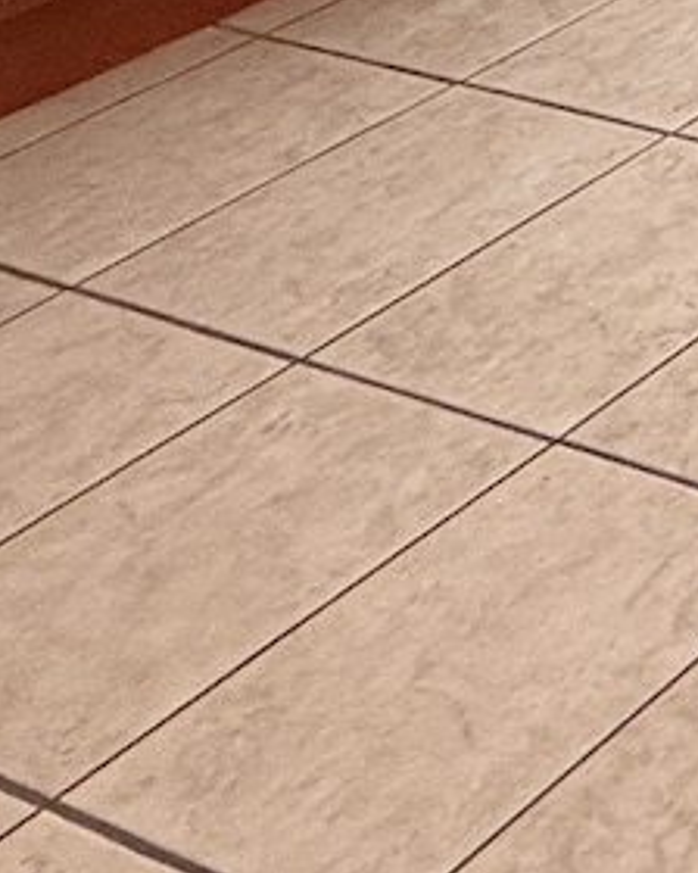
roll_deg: +1.8
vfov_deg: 17.0
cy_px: -942
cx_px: 2184
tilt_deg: -5.4
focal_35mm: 78
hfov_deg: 10.9
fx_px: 2014
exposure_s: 1/99
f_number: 2.2
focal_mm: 2.22
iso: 125
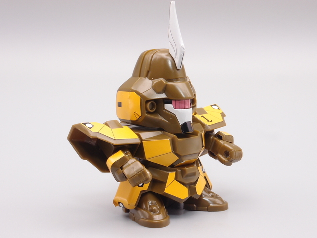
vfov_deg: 17.4
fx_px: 778
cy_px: 119
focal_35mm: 85
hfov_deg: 23.0
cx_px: 158
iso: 100
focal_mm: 18.15
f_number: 8
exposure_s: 1/4
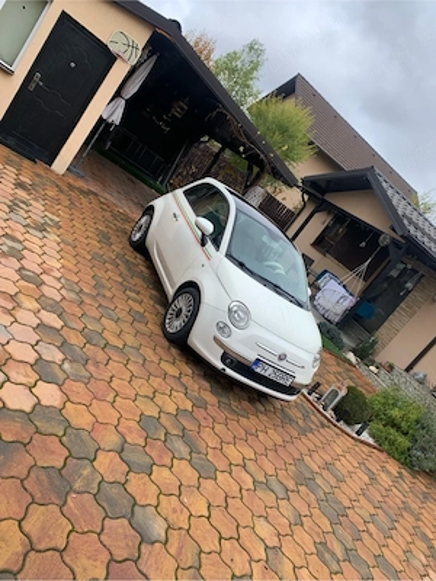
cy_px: 290
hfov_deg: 53.1
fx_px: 437
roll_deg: -37.0
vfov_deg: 67.3
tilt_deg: -10.9
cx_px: 218
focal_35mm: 26
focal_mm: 4.25
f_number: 1.8
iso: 25
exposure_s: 1/570
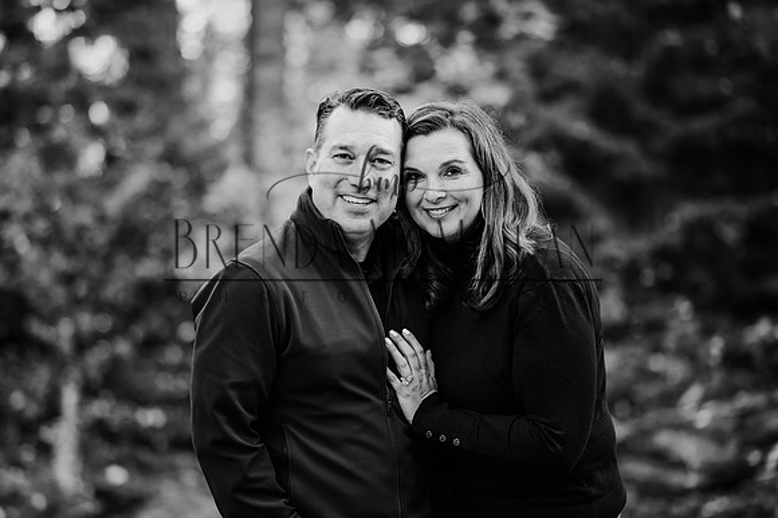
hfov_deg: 21.5
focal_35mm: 95
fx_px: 2046
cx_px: 344
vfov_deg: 14.4
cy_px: 259
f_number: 1.8
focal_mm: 85
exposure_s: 1/800
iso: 500
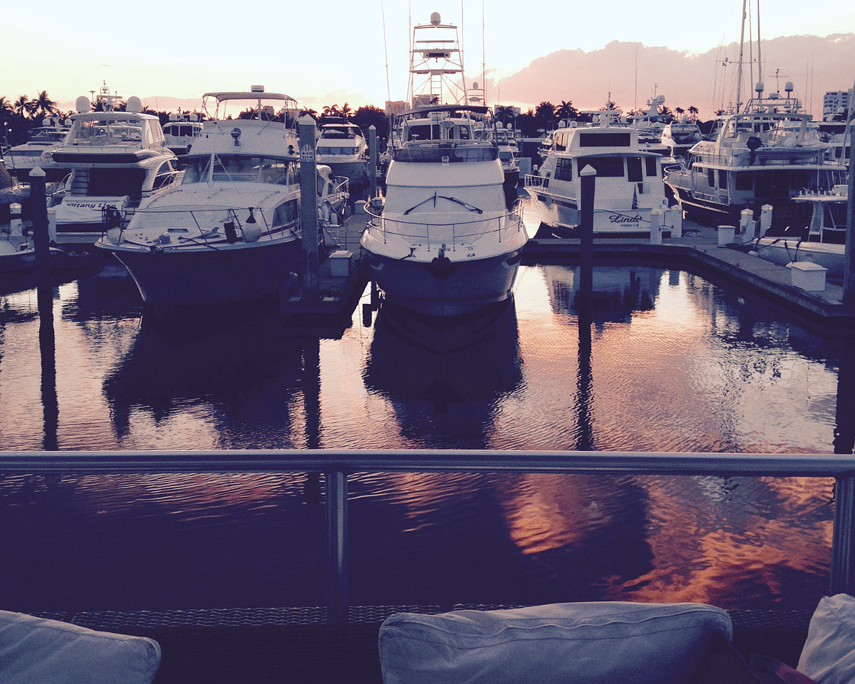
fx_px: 1164
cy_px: 296
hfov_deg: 40.3
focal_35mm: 46
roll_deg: +0.9
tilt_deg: -9.5
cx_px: 424
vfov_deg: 32.7
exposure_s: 1/120
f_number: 2.4
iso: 50
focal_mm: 4.28
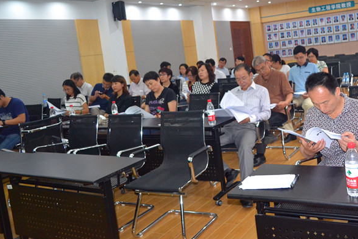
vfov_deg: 35.6
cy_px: 82
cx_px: 243
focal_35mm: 37
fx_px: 368
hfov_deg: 50.8
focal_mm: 18
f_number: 3.5
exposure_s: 1/60
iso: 2200
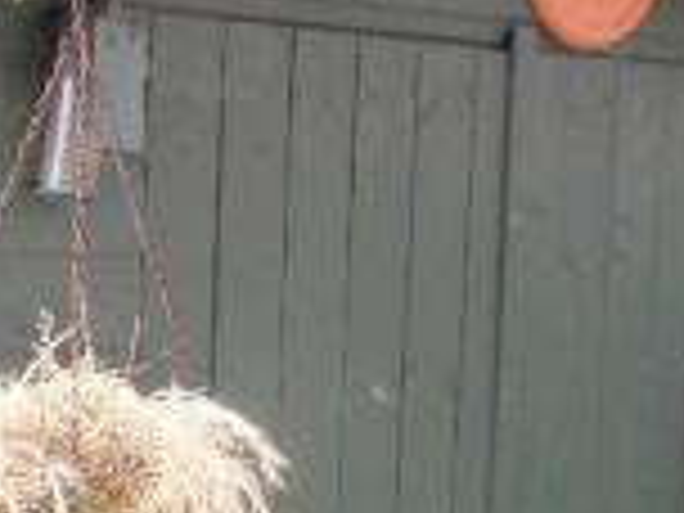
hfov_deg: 20.9
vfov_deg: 15.6
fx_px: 1818
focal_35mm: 92
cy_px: 578
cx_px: 79
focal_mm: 4.2
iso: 80
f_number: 3.3
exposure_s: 1/350
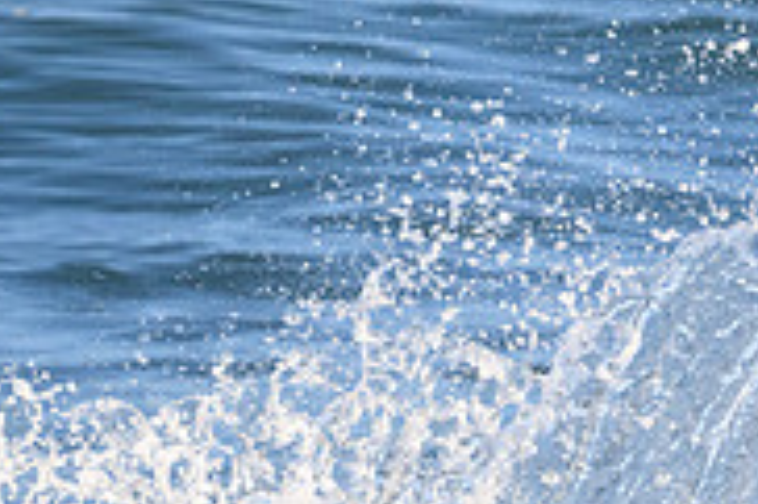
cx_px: 1112
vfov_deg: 0.7
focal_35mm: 1916
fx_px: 40305
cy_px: 735
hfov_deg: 1.1
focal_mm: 600
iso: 3600
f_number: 11
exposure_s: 1/2000
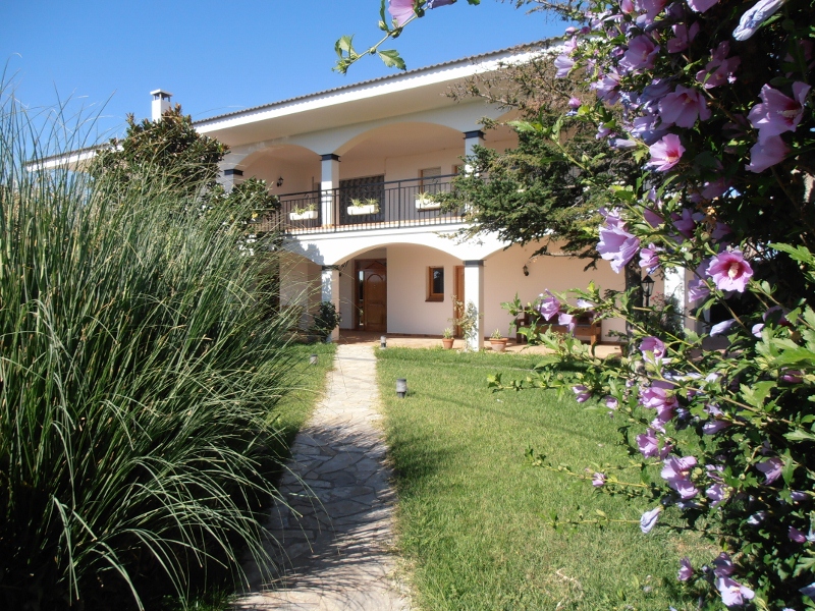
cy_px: 306
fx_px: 565
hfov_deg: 71.6
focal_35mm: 24
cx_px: 408
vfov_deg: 56.8
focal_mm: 4.2
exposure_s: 1/800
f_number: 3
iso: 80
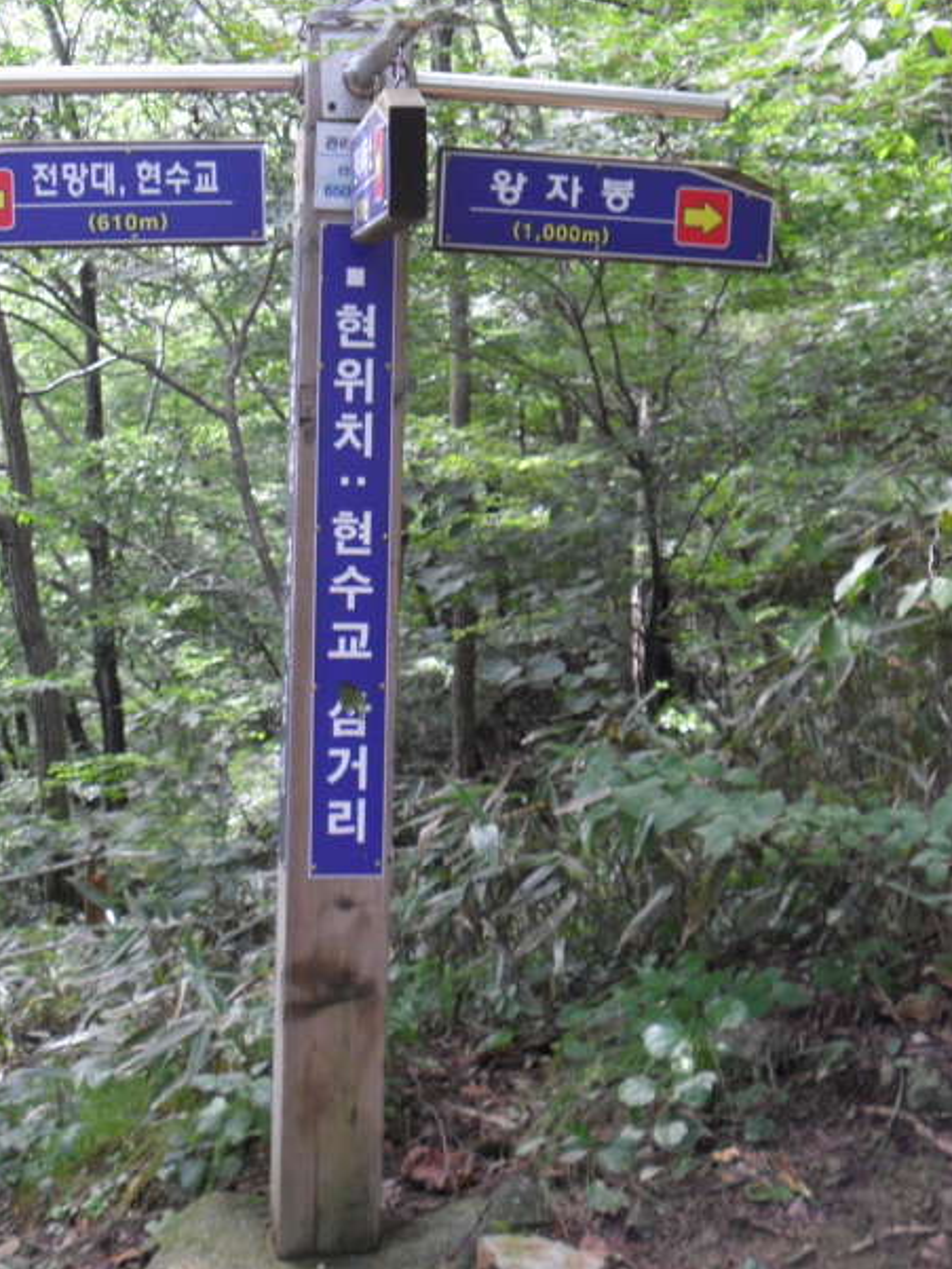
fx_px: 1650
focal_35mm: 45
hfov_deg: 32.0
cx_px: 355
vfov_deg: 42.0
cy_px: 550
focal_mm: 6.3
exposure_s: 1/45
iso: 100
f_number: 3
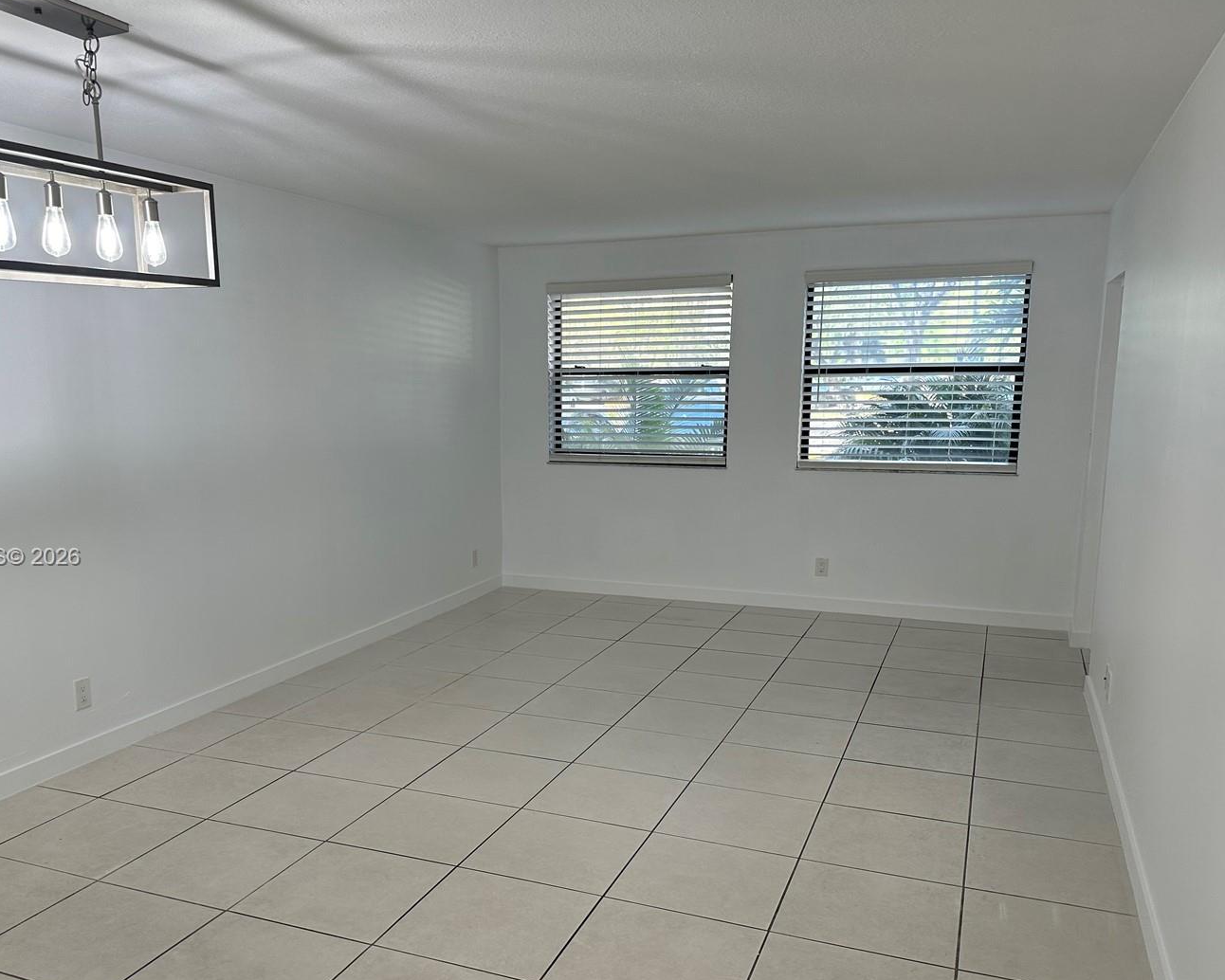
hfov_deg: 60.3
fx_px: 1052
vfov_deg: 49.8
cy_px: 558
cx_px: 543
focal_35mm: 29
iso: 100
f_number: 1.78
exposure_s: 1/149
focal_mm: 6.86
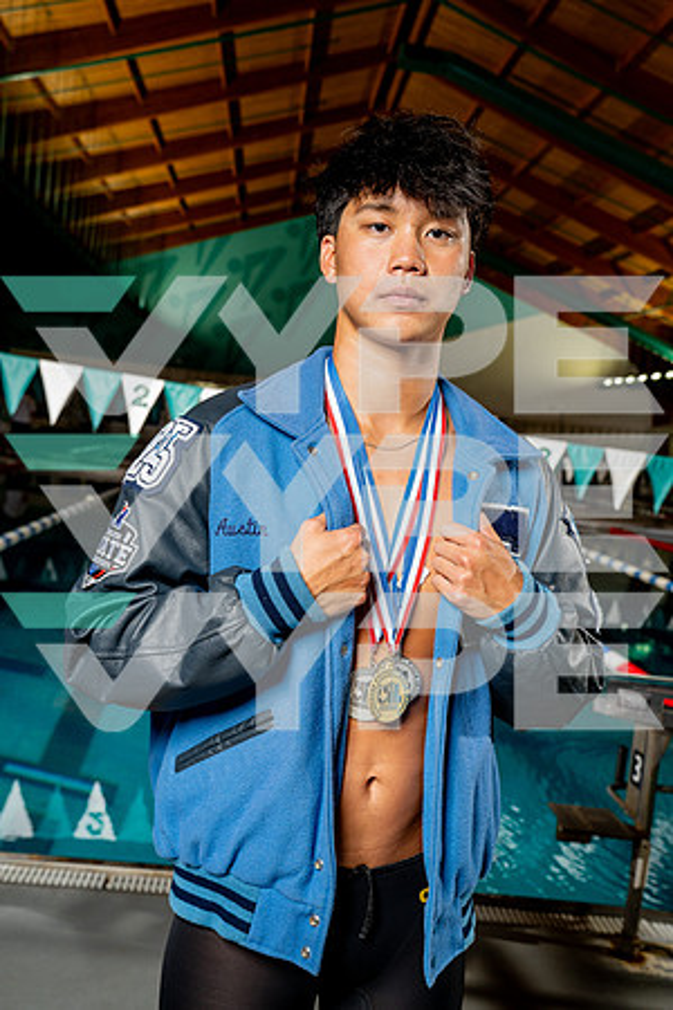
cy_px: 505
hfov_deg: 32.6
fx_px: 1150
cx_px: 336
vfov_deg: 47.4
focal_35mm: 41
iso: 640
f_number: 5.6
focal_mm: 41
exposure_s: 1/250
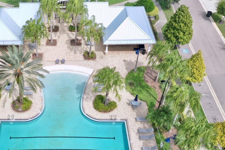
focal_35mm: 47
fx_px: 294
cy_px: 96
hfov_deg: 40.8
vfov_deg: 28.5
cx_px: 59
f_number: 9
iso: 100
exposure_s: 1/200
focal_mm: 10.26
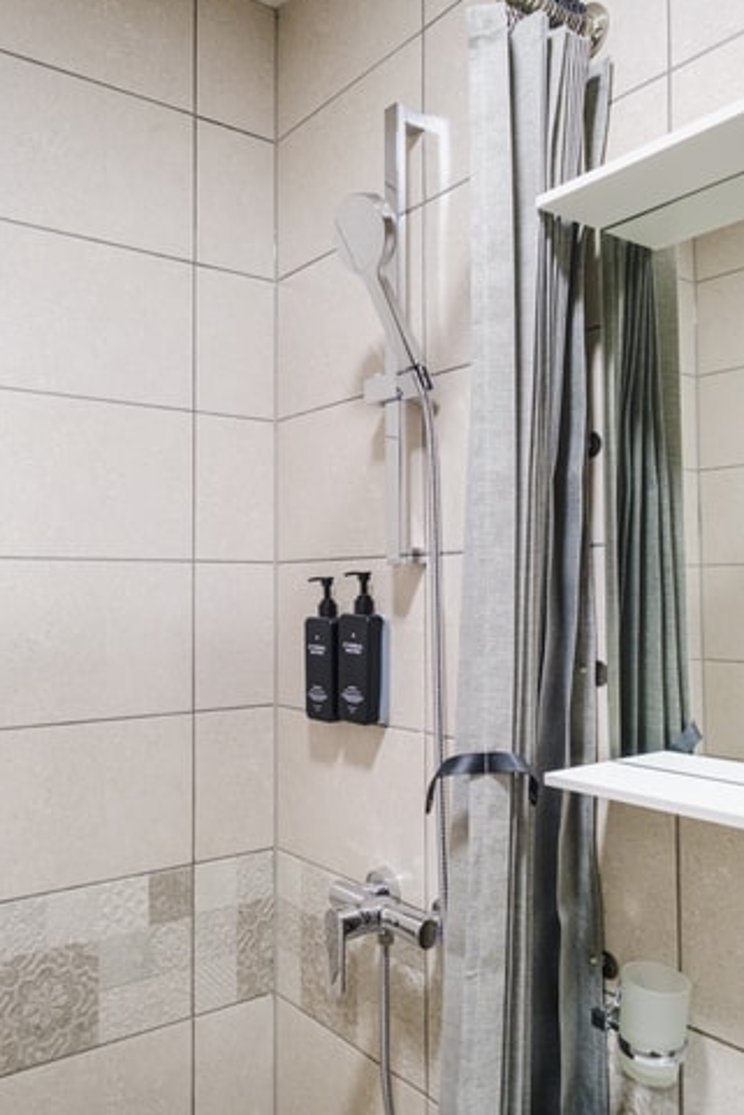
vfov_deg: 67.4
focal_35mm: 27
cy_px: 563
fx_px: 836
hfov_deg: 48.0
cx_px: 363
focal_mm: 17.4
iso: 2000
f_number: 4
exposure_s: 1/60
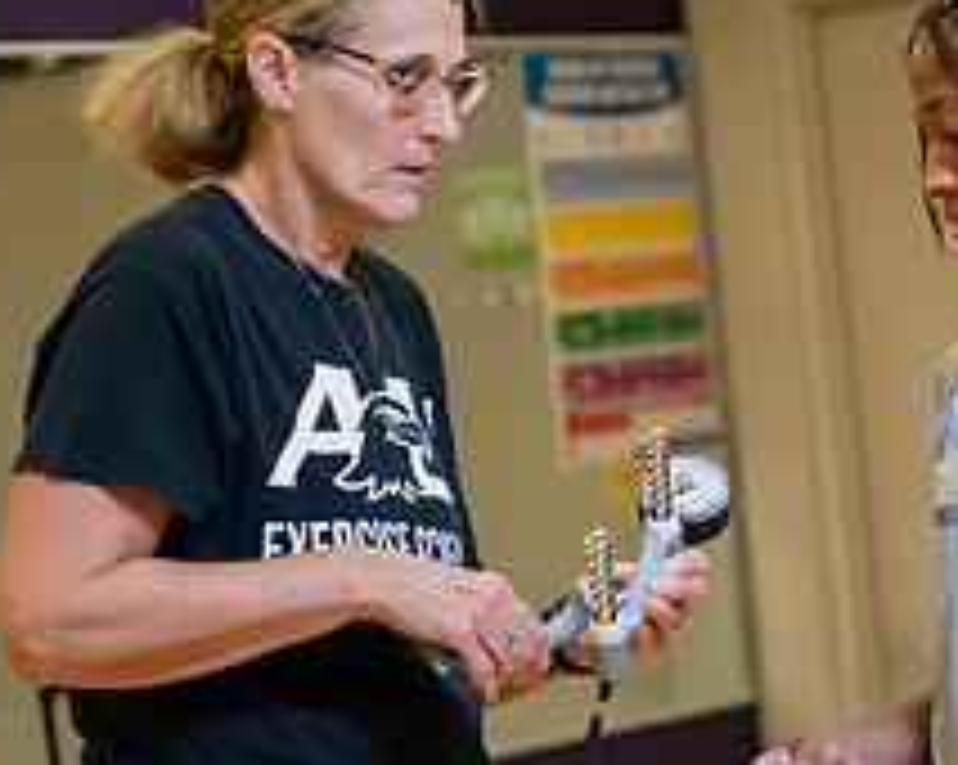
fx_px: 5071
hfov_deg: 10.7
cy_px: 421
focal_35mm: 179
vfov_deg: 8.6
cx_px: 882
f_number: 3.2
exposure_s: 1/160
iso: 640
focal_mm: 70
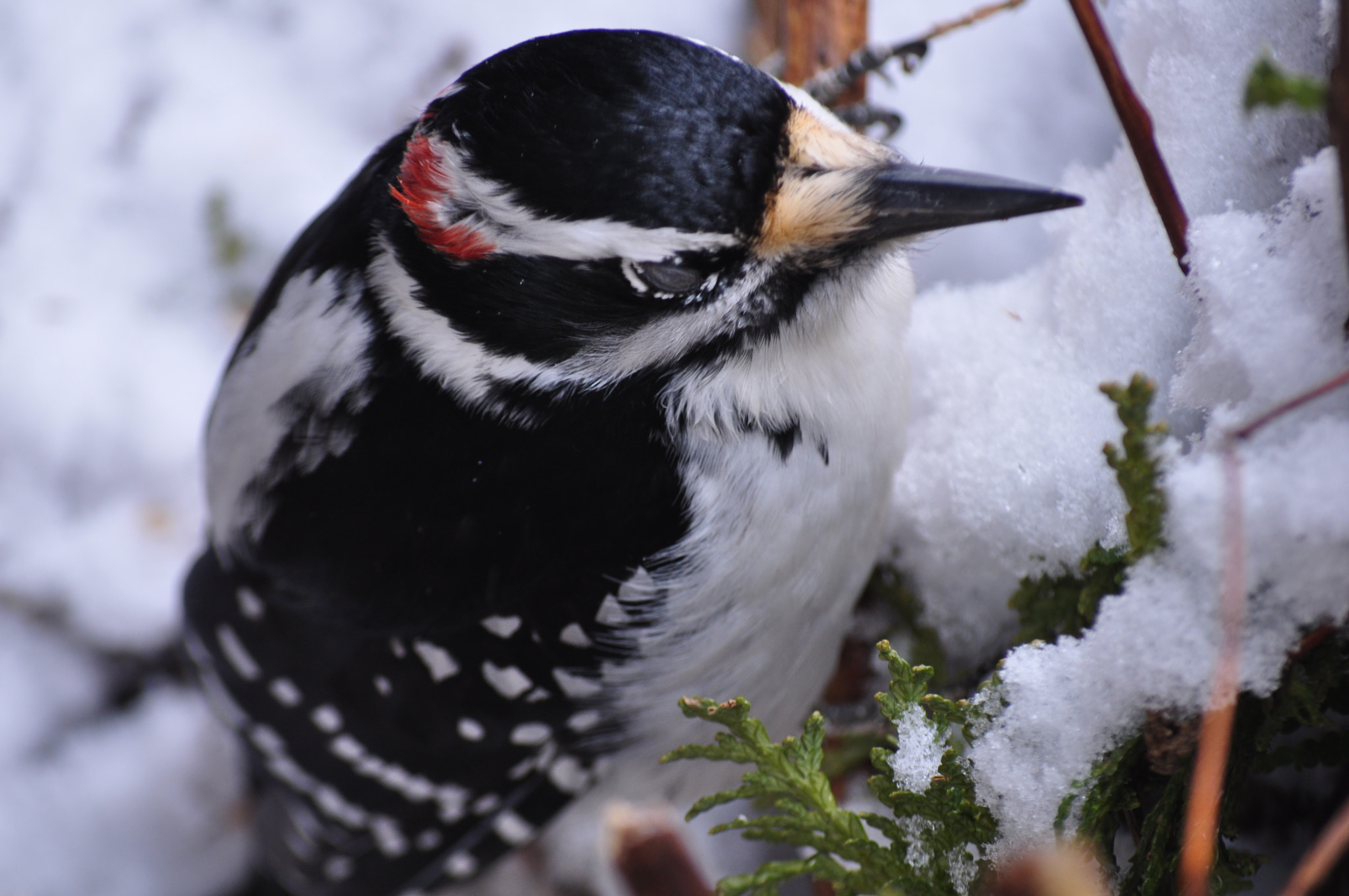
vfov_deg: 4.6
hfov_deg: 6.9
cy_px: 448
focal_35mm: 300
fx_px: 11227
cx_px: 674
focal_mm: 200
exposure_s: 1/60
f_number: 8
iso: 320
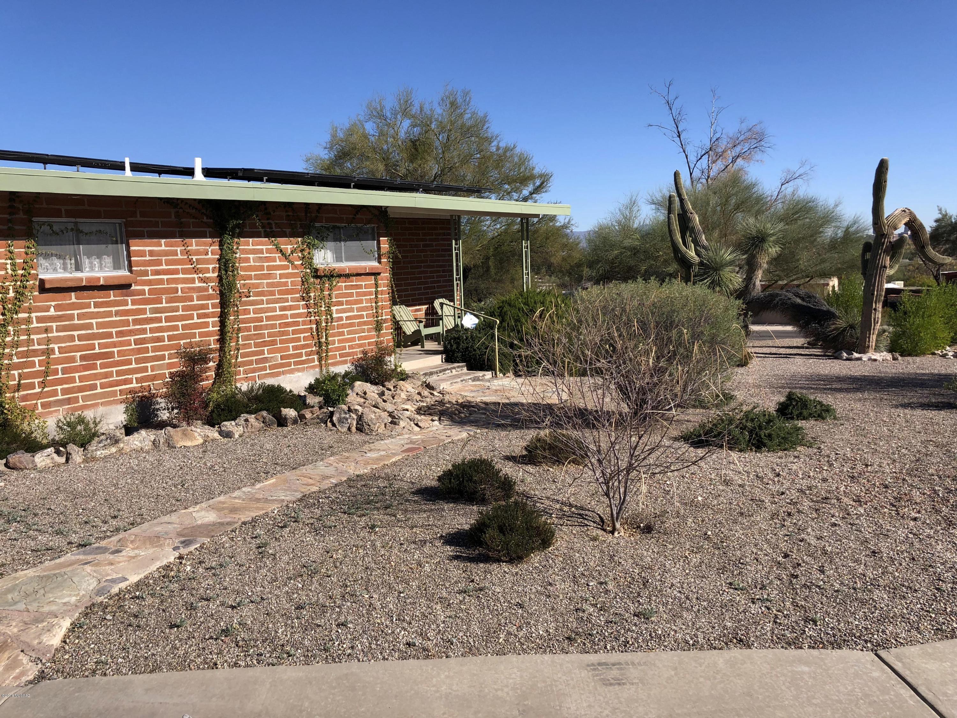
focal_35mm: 28
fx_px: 774
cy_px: 359
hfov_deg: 63.4
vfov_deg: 49.7
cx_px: 478
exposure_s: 1/2288
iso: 20
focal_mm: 4
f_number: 1.8
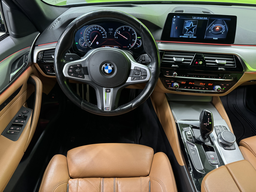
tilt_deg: -37.2
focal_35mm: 24
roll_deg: -0.4
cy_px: 96
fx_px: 177
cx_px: 128
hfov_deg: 71.6
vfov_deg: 56.8
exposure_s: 1/46
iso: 800
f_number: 1.78
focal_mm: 6.76
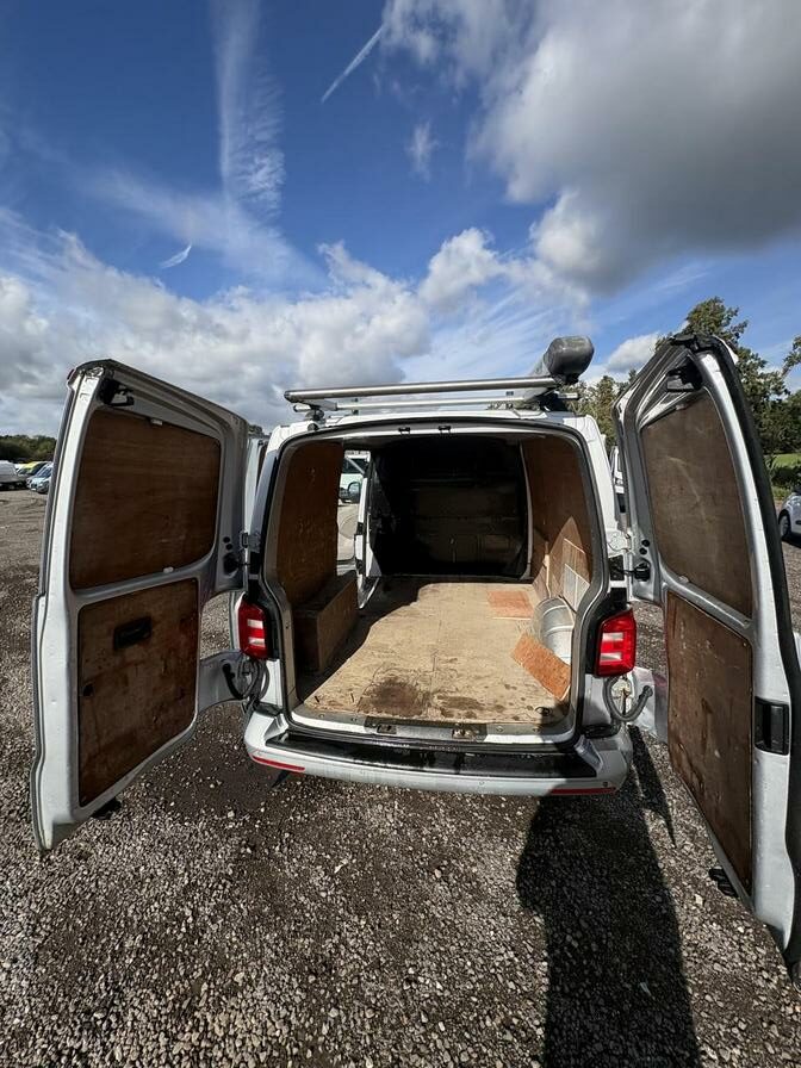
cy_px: 534
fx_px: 432
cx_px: 400
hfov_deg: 85.7
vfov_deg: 102.1
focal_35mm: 14
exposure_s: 1/2208
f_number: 2.2
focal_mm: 2.22
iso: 50
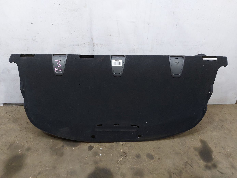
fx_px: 164
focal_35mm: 24
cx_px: 118
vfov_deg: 56.8
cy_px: 89
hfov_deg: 71.6
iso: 160
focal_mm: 5.23
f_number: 1.8
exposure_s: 1/50
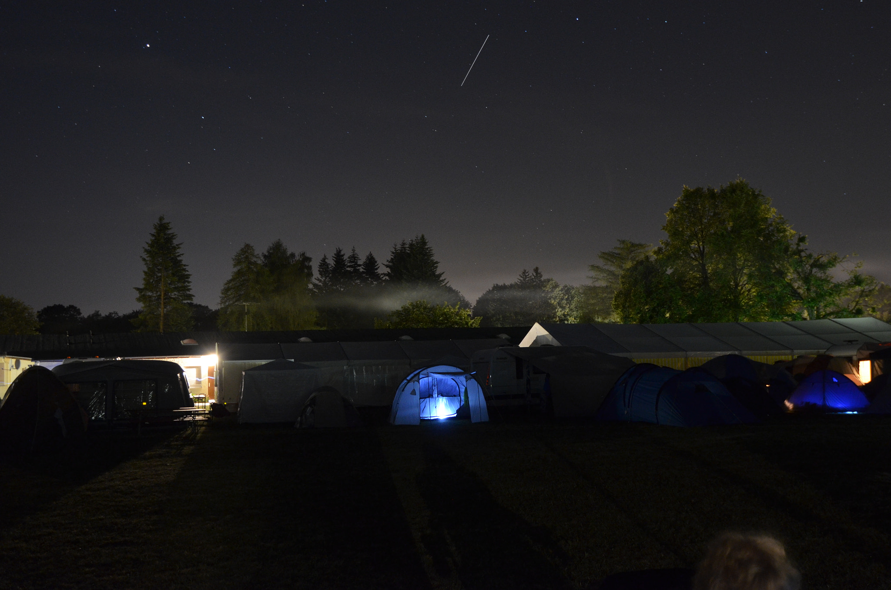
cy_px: 295
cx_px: 446
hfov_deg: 53.2
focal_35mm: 36
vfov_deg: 36.7
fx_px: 889
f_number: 4
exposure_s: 15
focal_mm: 24
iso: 1000
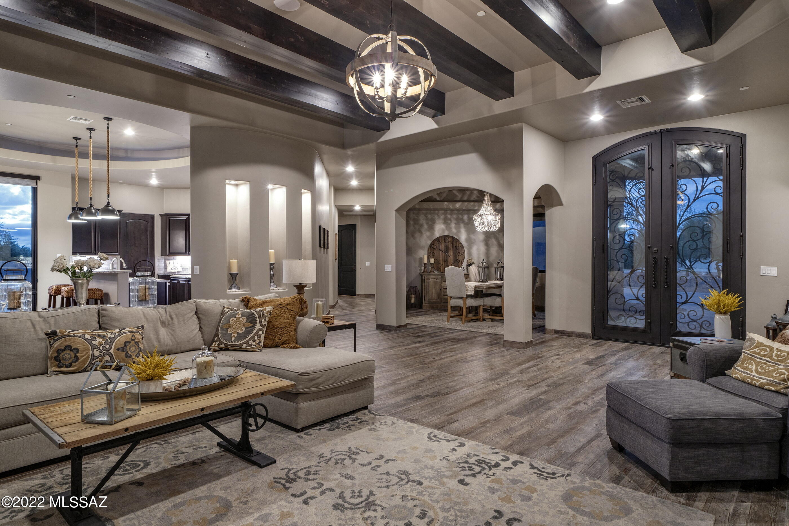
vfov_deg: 61.9
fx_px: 438
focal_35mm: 20
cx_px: 394
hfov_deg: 84.0
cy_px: 263
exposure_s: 2
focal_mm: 20
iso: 200
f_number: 11
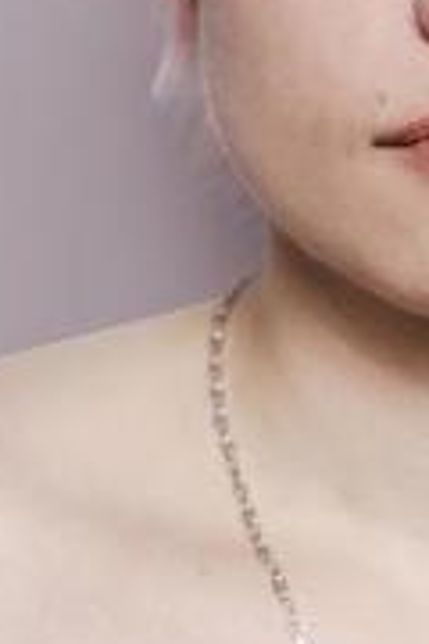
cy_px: 275
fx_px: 3807
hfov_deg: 6.4
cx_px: 461
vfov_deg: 9.7
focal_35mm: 213
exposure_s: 1/160
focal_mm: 42.7
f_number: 2.8
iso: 160
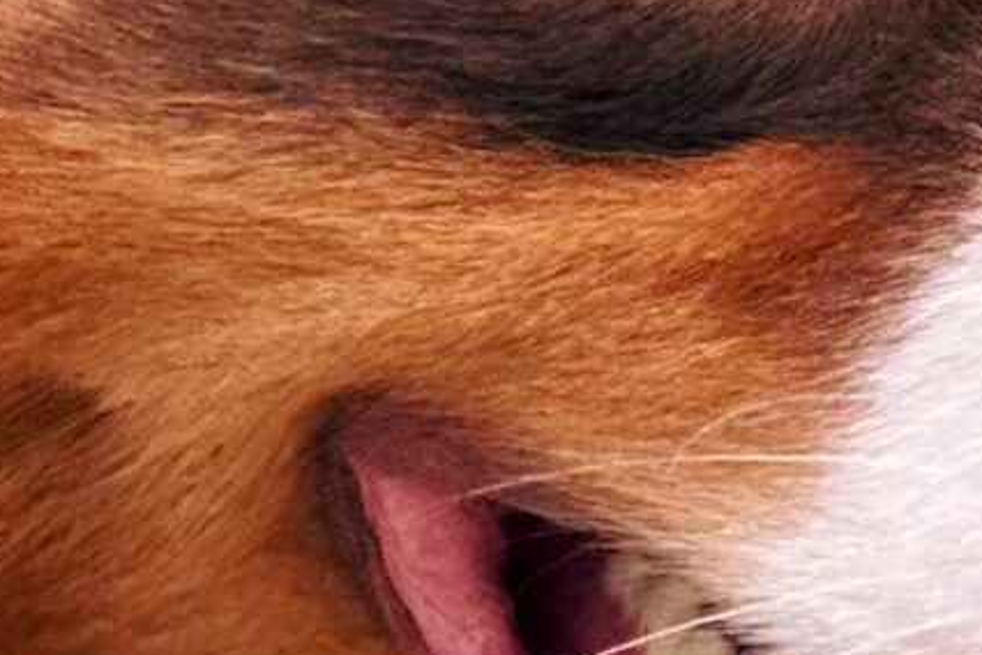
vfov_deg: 4.6
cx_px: 316
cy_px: 577
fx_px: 8183
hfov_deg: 6.9
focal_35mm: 300
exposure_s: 1/1560
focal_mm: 6.76
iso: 64
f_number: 1.78
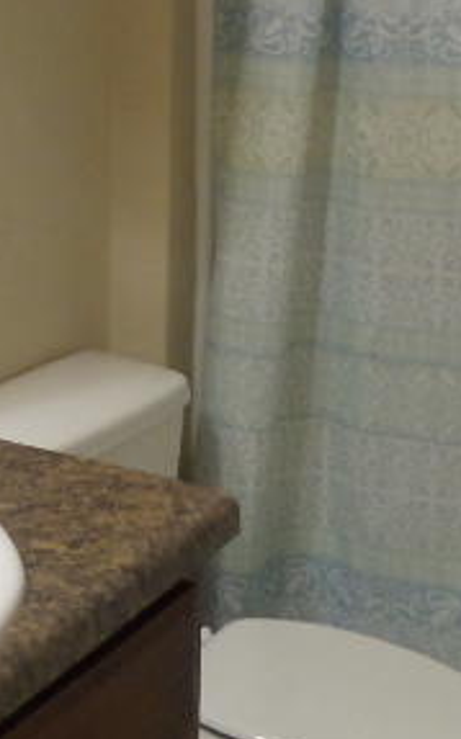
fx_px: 1752
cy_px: 116
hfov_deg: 14.5
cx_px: -106
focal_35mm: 87
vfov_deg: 23.4
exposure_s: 1/30
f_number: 2.8
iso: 320
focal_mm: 4.1
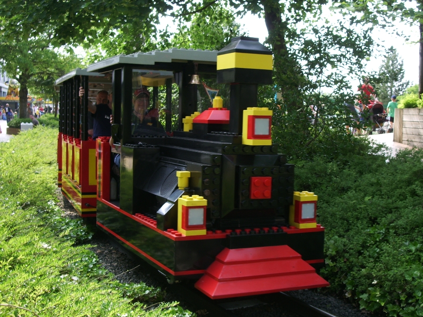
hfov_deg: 38.2
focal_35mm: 50
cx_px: 212
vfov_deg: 29.1
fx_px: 611
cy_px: 158
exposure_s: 1/125
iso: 50
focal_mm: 8.2
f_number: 3.1
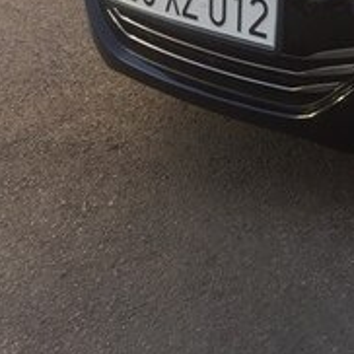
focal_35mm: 93
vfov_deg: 17.9
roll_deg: -1.7
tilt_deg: -16.9
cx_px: 632
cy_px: -59
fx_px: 1076
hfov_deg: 15.9
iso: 32
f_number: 2.2
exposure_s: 1/302
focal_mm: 4.15
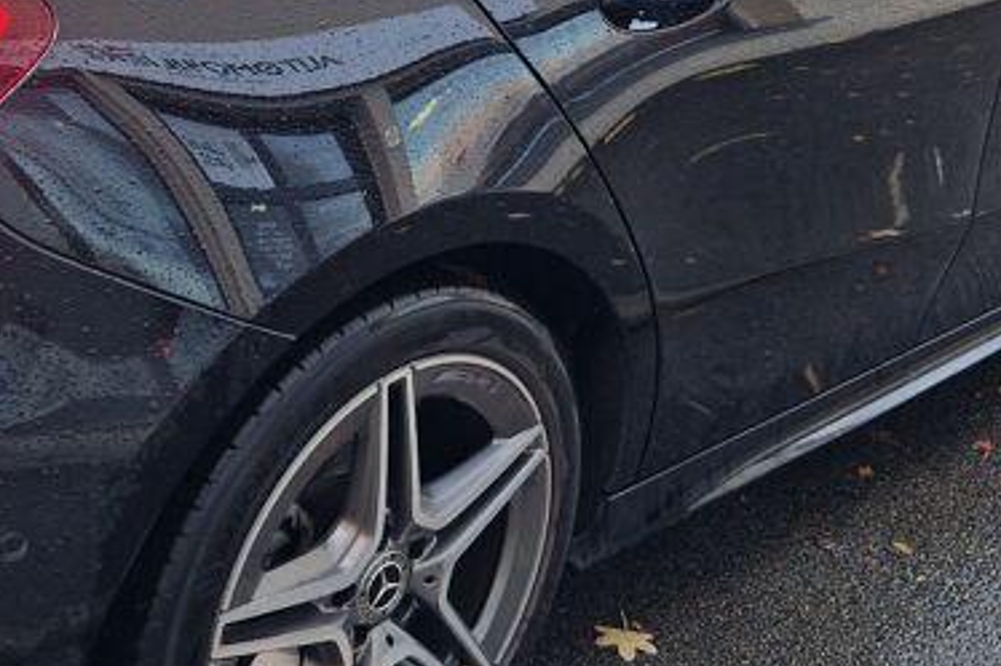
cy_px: 249
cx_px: 369
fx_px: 1779
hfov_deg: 31.3
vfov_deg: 21.2
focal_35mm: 64
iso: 100
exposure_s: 1/120
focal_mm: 5.4
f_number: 1.8
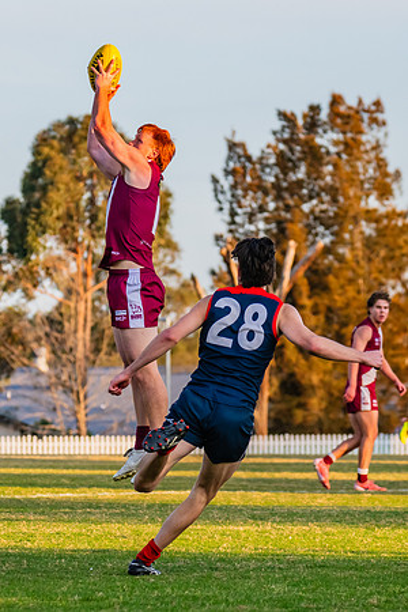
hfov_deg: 3.9
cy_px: 276
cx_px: 121
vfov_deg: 5.8
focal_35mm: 355
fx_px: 6042
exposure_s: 1/1000
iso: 800
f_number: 7.1
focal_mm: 210
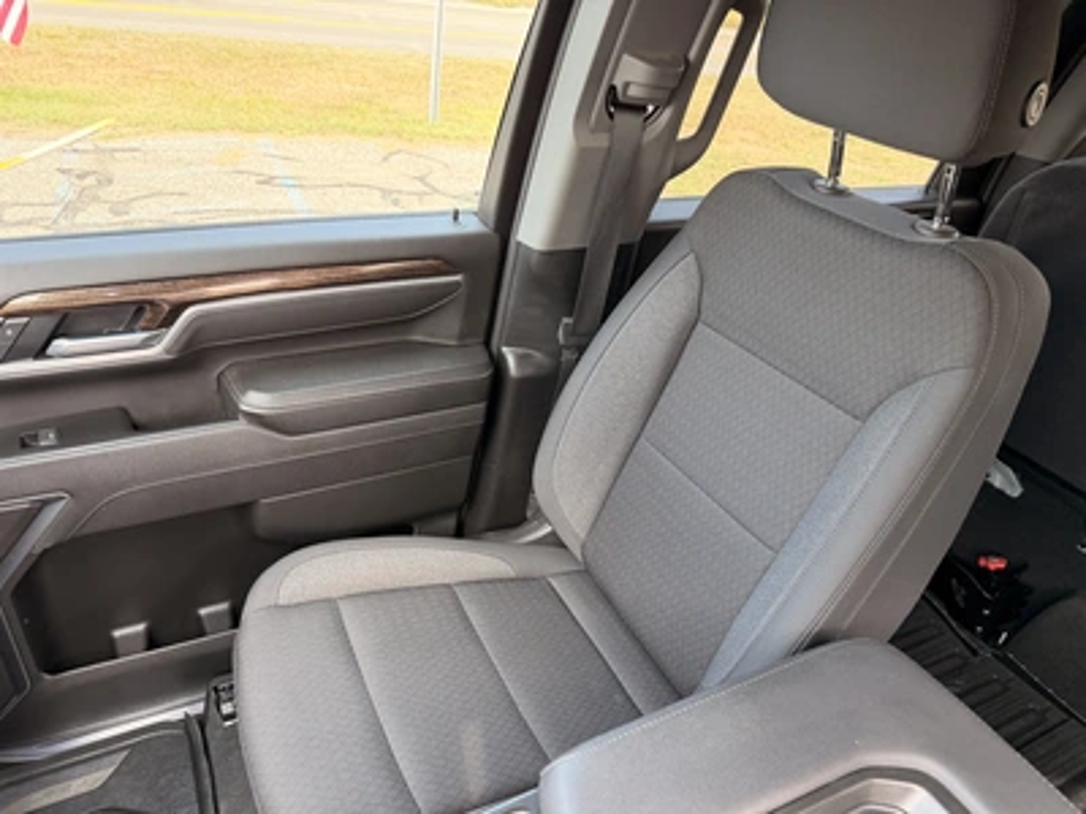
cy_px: 407
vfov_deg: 56.8
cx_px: 543
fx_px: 753
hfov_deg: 71.6
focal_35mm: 24
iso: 200
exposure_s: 1/142
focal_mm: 6.76
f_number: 1.78
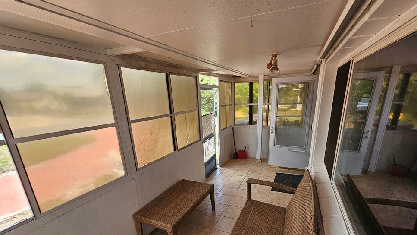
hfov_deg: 102.9
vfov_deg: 69.2
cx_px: 218
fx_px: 166
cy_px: 150
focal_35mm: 15
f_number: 2.2
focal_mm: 2.2
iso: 160
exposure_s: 1/359
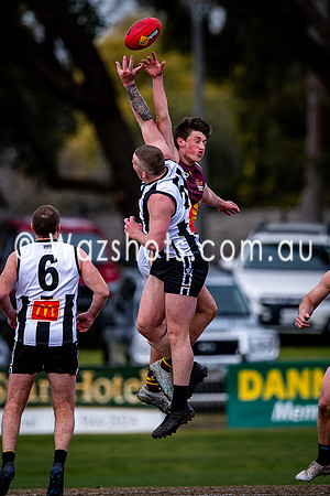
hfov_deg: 1.5
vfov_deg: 2.2
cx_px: 172
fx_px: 12605
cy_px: 213
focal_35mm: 917
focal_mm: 500
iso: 320
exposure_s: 1/1600
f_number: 4
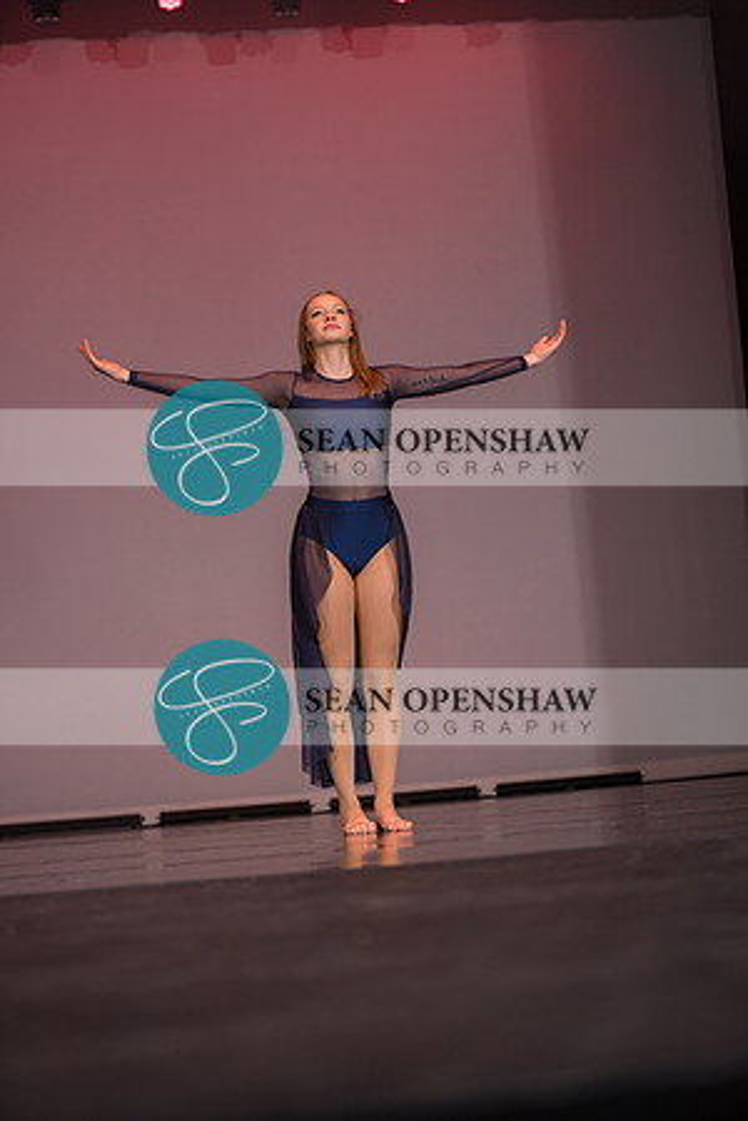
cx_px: 374
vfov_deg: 28.8
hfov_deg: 19.5
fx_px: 2181
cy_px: 560
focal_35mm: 70
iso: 400
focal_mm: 70
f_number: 2.8
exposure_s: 1/500
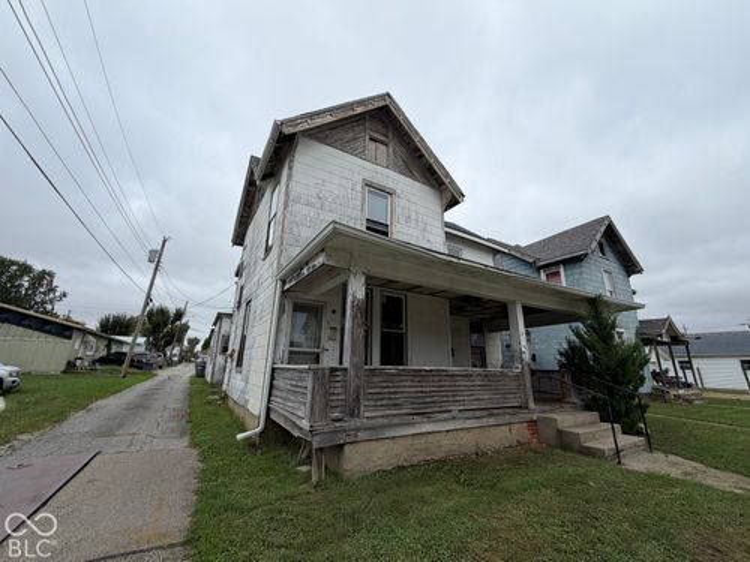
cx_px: 375
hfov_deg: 102.1
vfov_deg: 85.7
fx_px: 303
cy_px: 281
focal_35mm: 14
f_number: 2.2
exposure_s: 1/770
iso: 25
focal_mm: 2.22
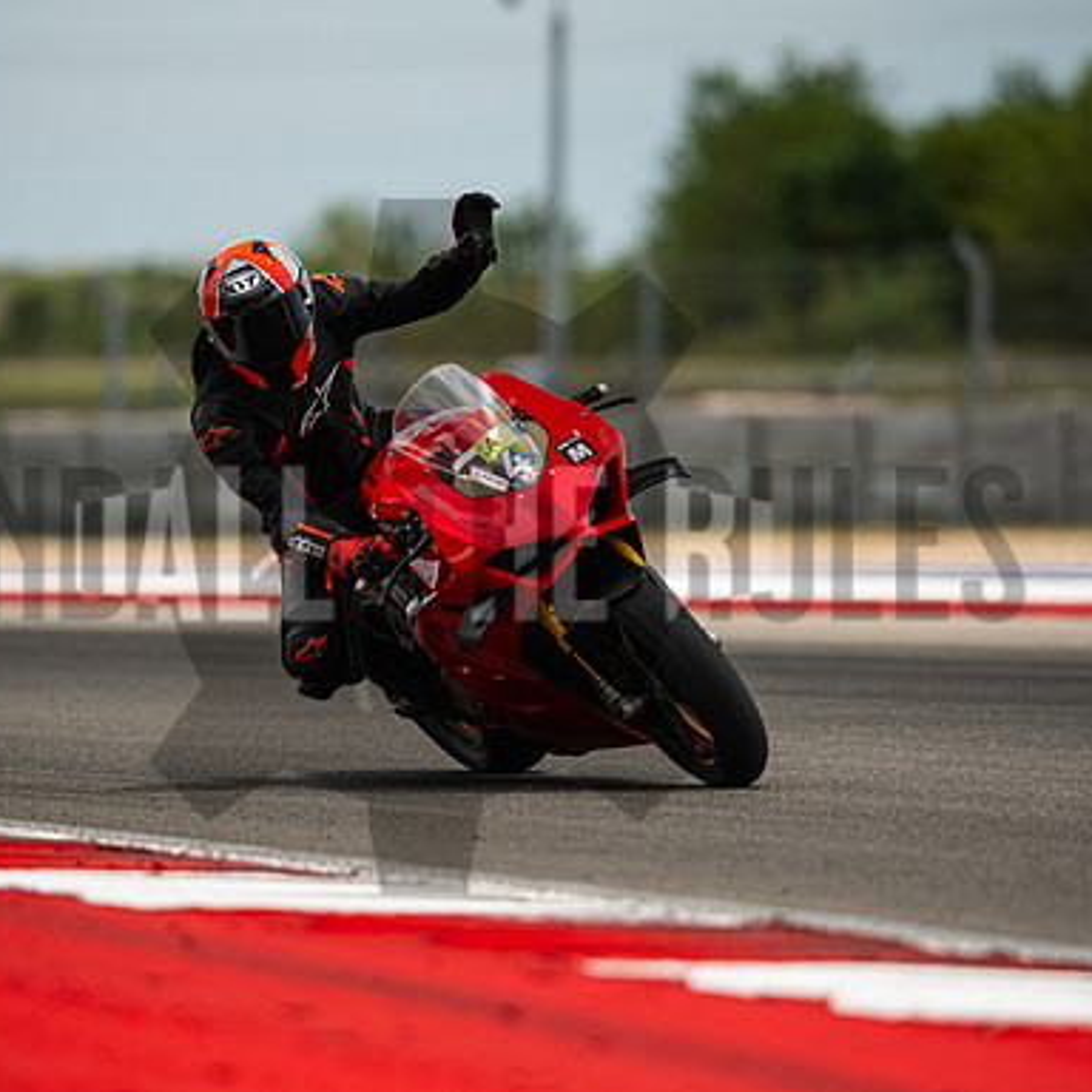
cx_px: 424
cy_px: 547
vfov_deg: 4.6
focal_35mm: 385
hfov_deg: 4.6
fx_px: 13741
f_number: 2
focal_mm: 200
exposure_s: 1/5000
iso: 320
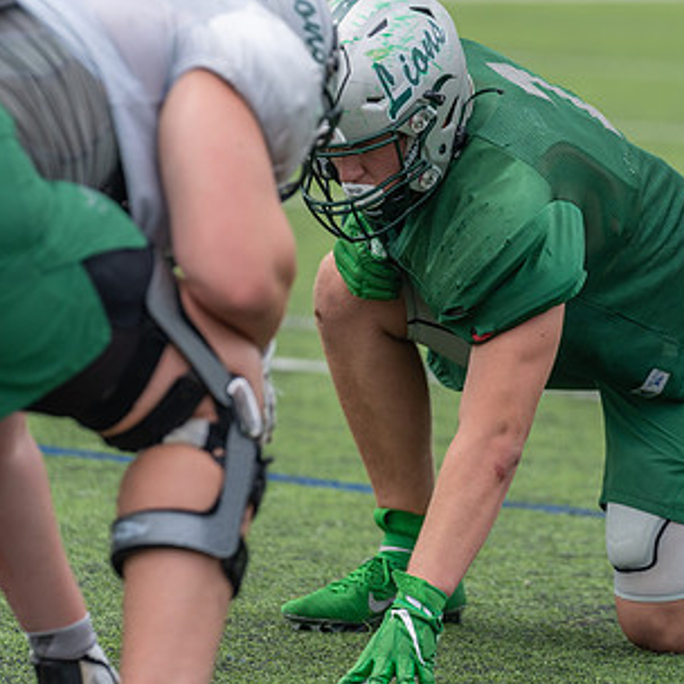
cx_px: 394
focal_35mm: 311
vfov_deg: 5.6
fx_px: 6953
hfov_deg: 5.6
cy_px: 294
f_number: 3.5
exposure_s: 1/1250
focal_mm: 192
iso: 160
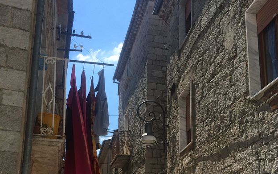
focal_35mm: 42
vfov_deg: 29.0
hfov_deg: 47.2
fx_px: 318
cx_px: 141
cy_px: 165
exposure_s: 1/2160
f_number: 2.2
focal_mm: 4.15
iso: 32
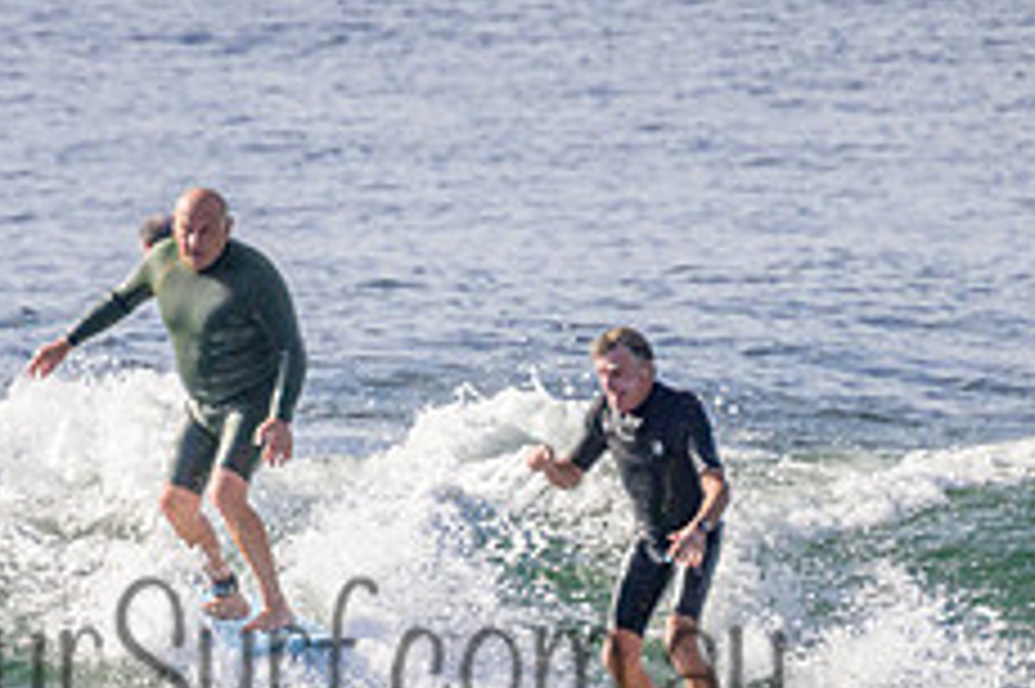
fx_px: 58060
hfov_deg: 1.0
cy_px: 609
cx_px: 310
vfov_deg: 0.7
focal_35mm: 2021
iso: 900
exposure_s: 1/2000
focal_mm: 800
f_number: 11
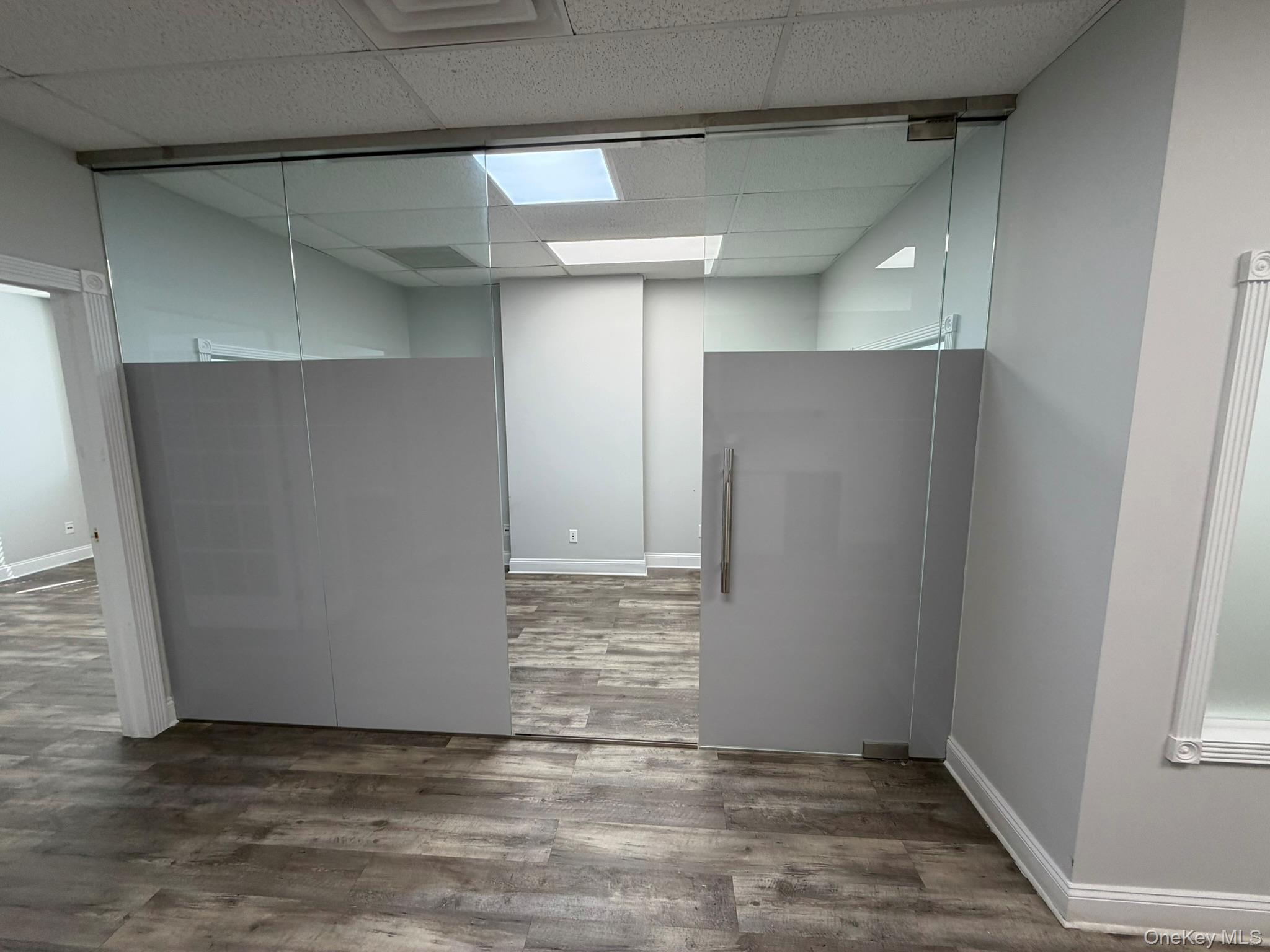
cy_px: 476
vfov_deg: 85.7
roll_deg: +1.0
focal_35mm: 14
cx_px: 635
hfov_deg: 102.1
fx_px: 514
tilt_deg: -7.9
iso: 160
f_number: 2.2
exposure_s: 1/120
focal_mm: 2.22
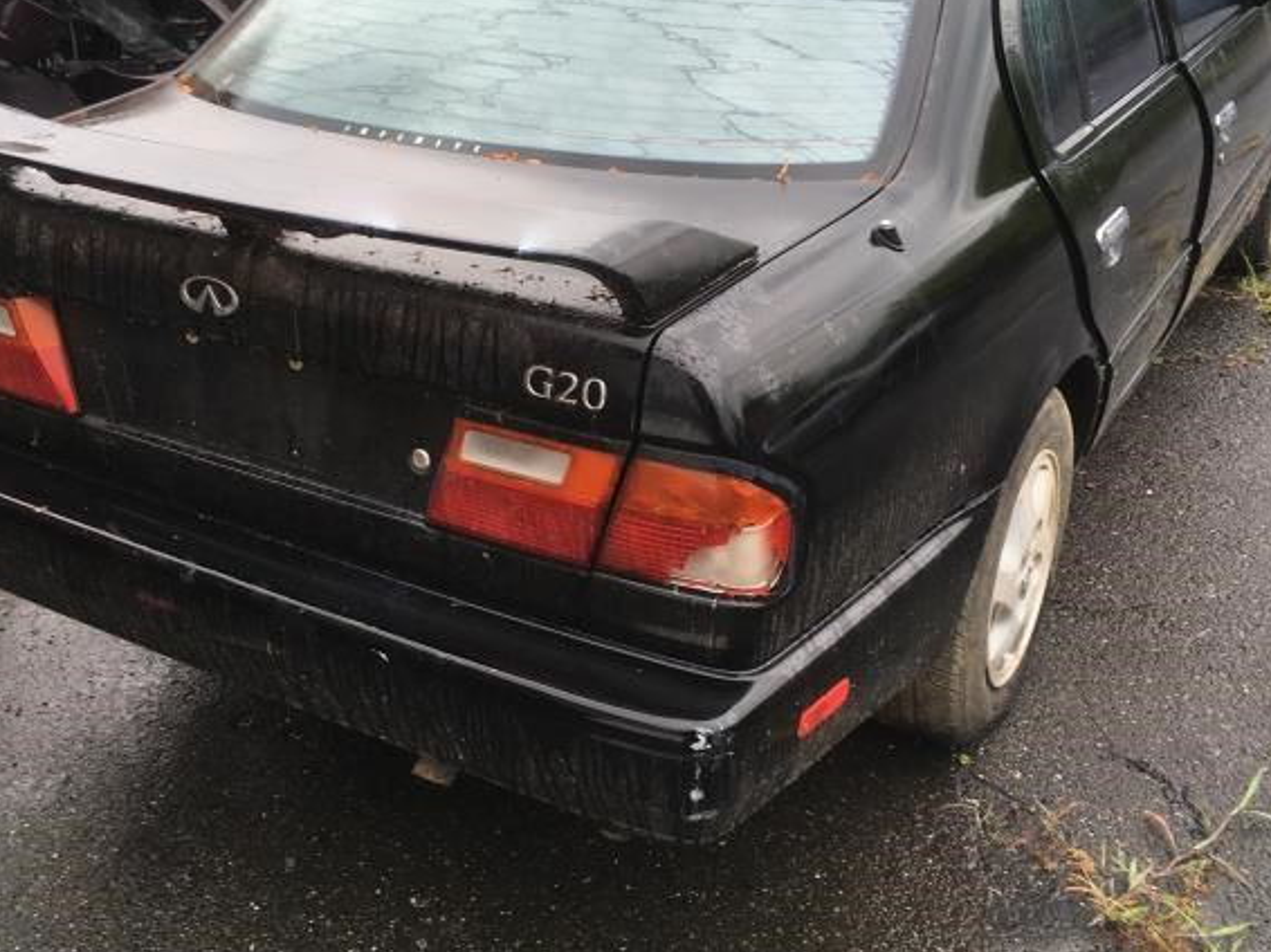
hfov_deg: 45.7
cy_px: 373
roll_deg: +3.4
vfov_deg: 35.0
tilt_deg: -22.3
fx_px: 1505
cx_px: 555
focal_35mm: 41
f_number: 2.2
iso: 25
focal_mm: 4.15
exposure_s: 1/161
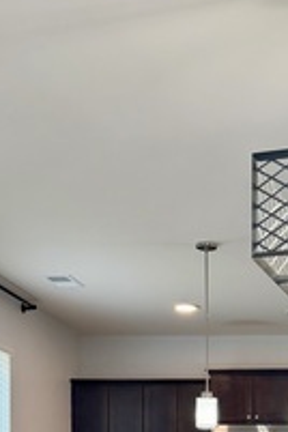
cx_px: 300
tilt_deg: +0.9
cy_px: 471
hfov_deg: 21.0
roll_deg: +0.8
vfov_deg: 29.3
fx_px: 744
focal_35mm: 62
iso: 200
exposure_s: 1/126
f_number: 1.78
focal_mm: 6.76
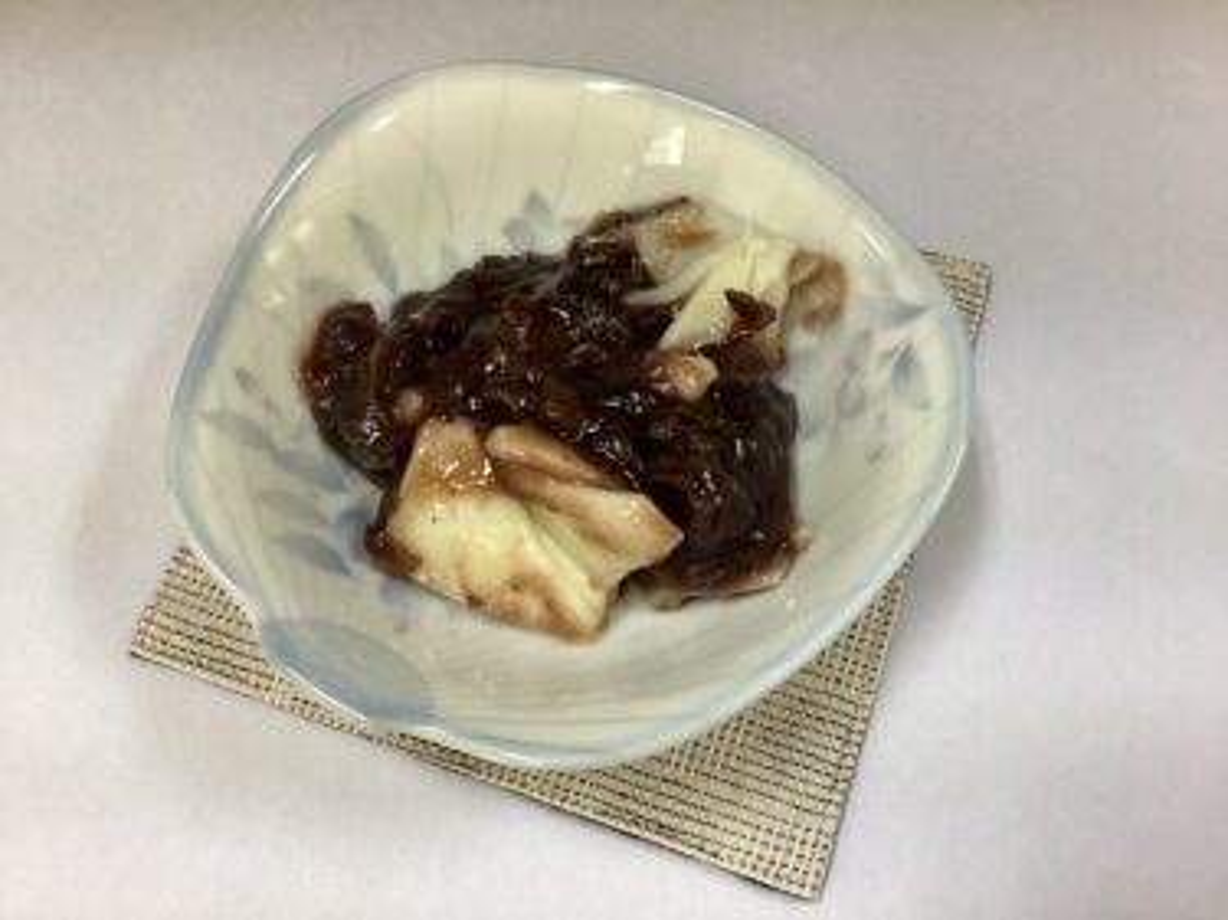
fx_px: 1099
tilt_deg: -66.6
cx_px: 614
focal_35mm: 31
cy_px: 460
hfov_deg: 58.4
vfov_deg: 45.4
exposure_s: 1/50
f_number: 2.4
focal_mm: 3.3
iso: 125
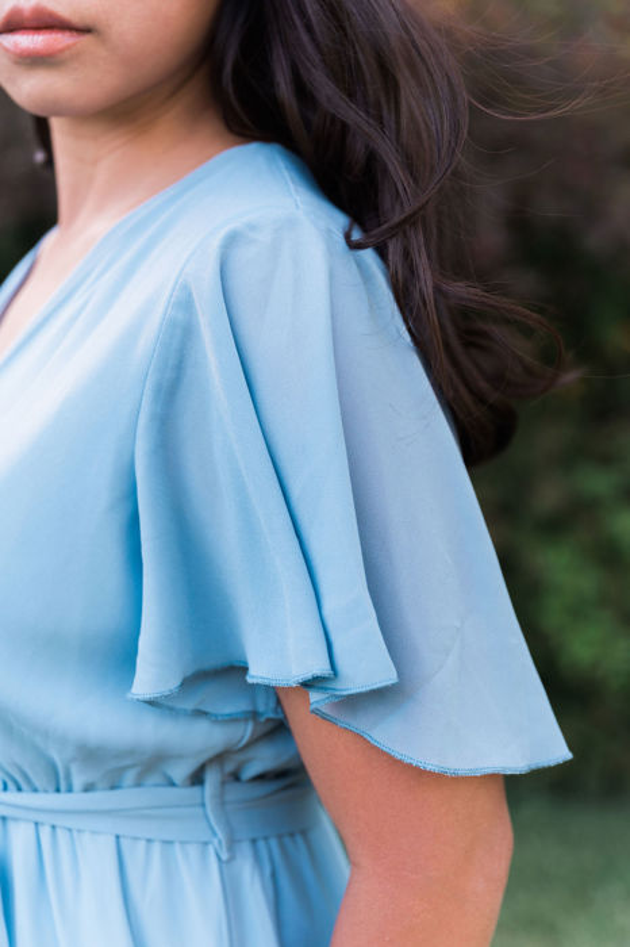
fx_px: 1524
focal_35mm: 58
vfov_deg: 34.5
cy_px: 474
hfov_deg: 23.4
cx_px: 315
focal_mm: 58
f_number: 2.8
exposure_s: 1/250
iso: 160
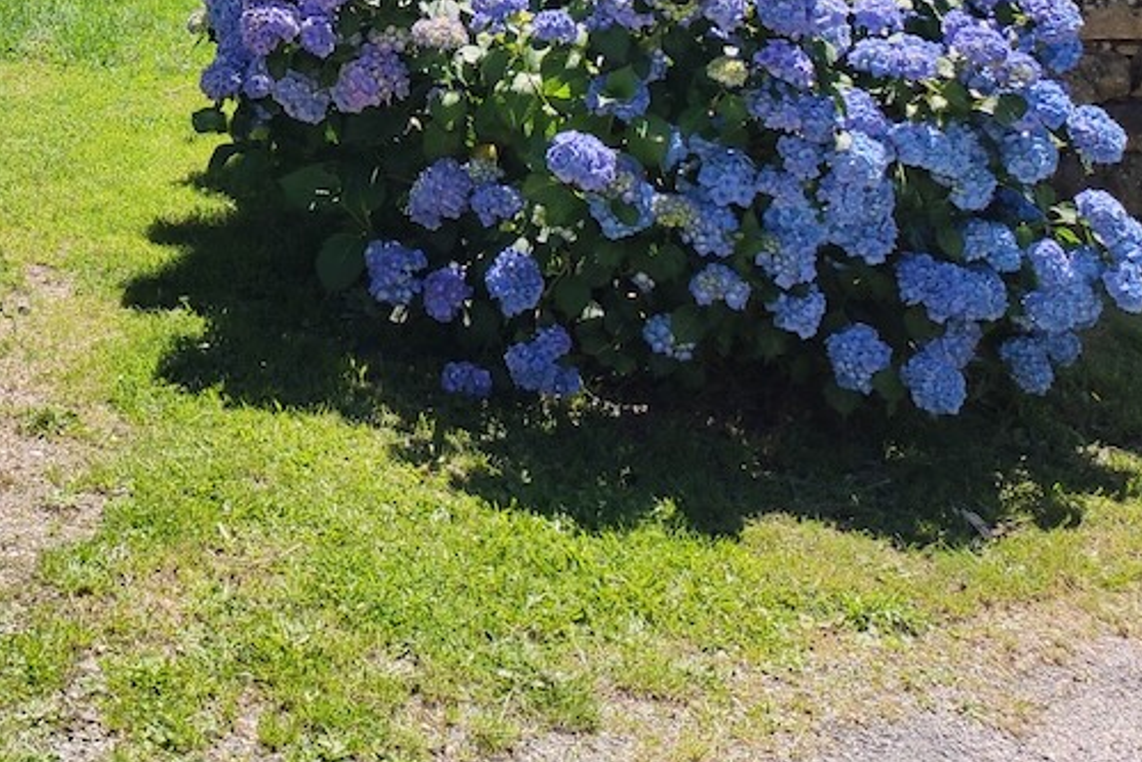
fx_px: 2062
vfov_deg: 19.3
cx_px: -98
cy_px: -245
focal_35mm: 65
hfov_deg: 28.3
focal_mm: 4.77
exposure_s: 1/1151
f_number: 1.75
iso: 112
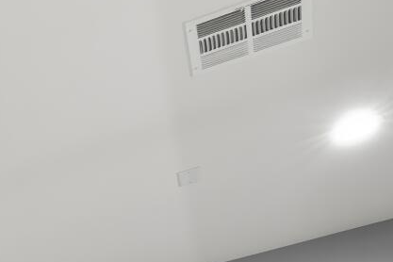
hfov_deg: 12.6
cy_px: 902
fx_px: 1255
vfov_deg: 8.7
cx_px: -621
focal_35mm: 115
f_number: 8
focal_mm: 16
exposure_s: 1/1.25
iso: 640
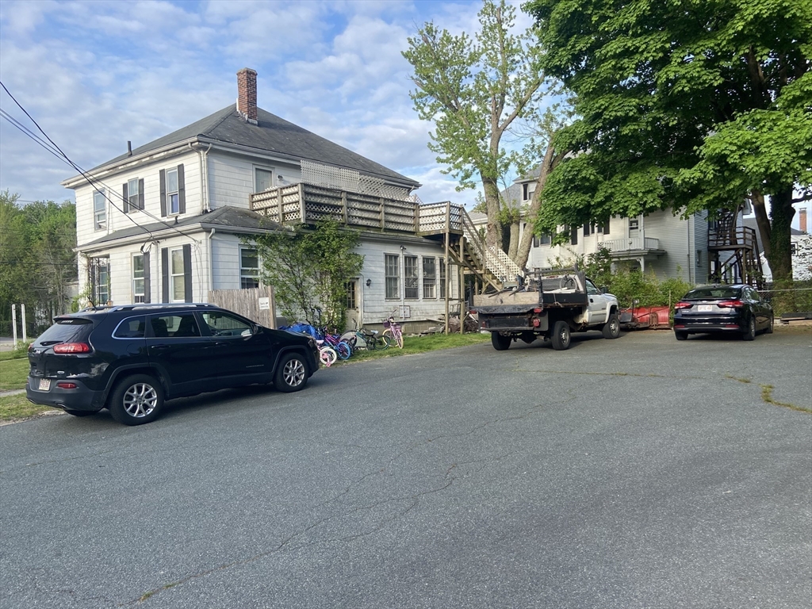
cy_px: 304
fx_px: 610
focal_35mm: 26
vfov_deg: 53.1
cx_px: 406
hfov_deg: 67.3
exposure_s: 1/702
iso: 32
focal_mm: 4.25
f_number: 1.8
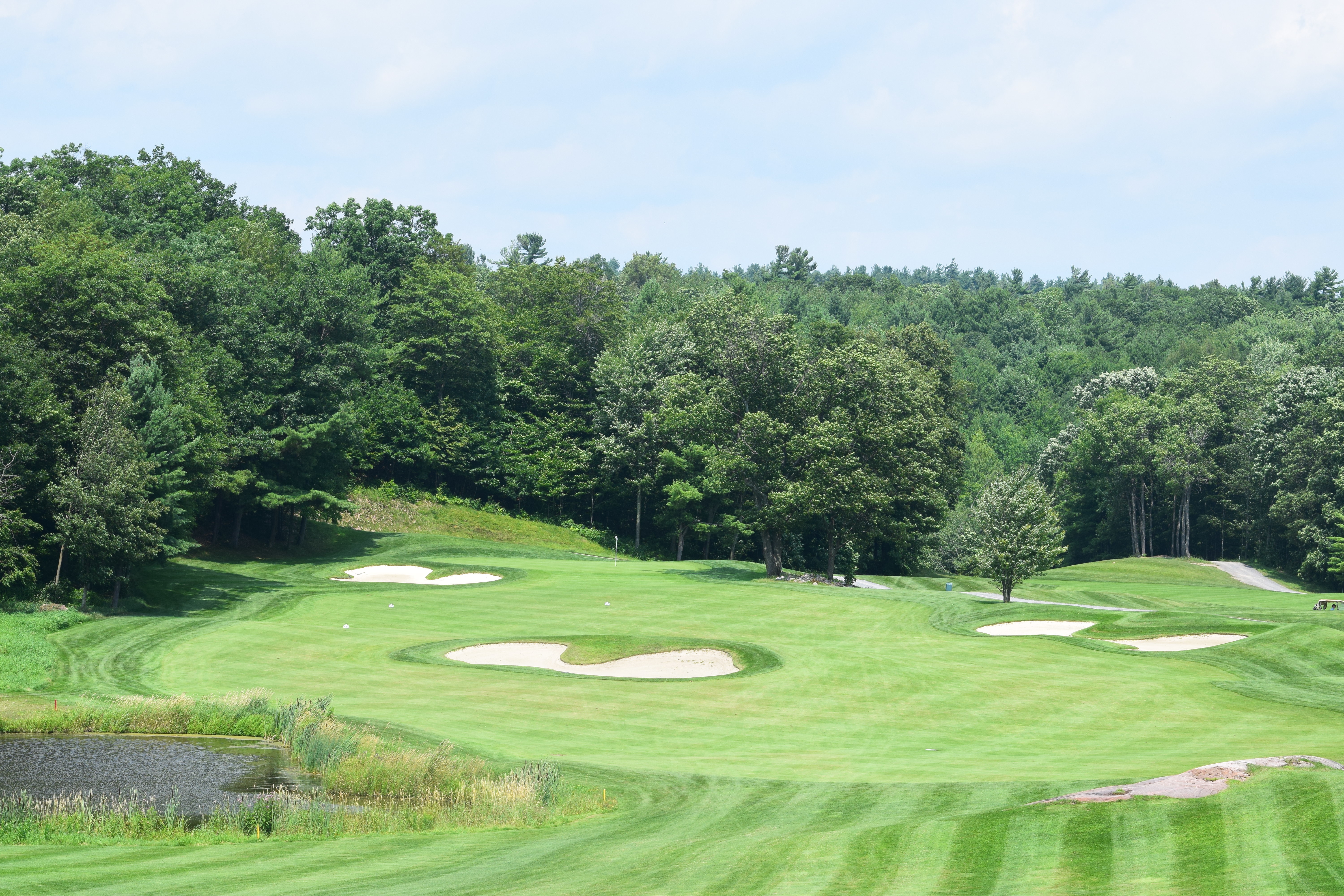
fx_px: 4480
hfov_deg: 17.1
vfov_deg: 11.4
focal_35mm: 120
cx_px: 672
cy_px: 448
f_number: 11
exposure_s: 1/500
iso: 400
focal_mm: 80
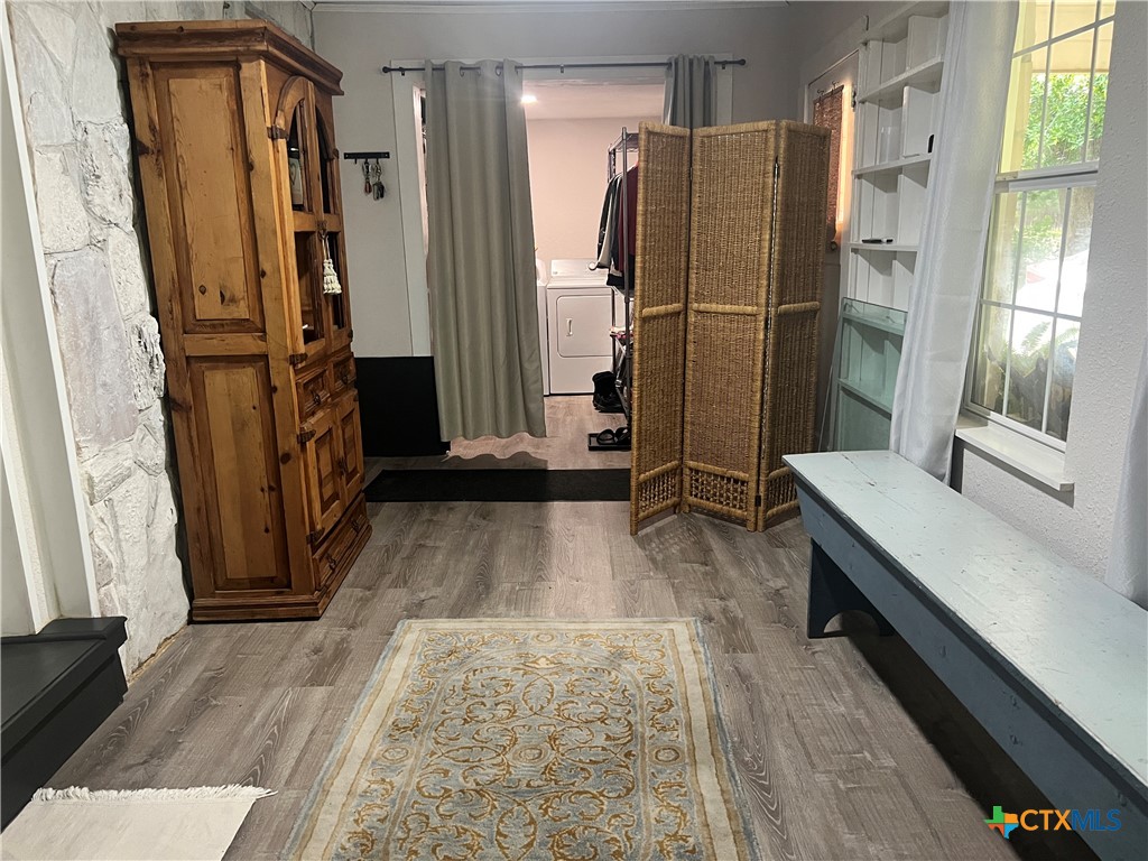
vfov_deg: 53.1
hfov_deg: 67.3
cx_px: 574
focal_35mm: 26
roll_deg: +1.8
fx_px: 862
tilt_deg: -13.3
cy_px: 430
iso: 400
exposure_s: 1/60
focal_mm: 5.7
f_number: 1.5
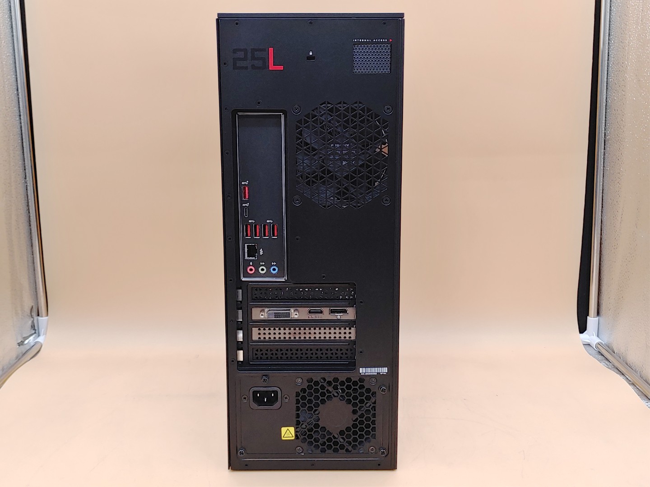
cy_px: 244
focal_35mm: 39
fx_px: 732
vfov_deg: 36.8
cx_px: 325
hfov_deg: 47.9
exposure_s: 1/60
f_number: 1.8
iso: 50
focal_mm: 4.36
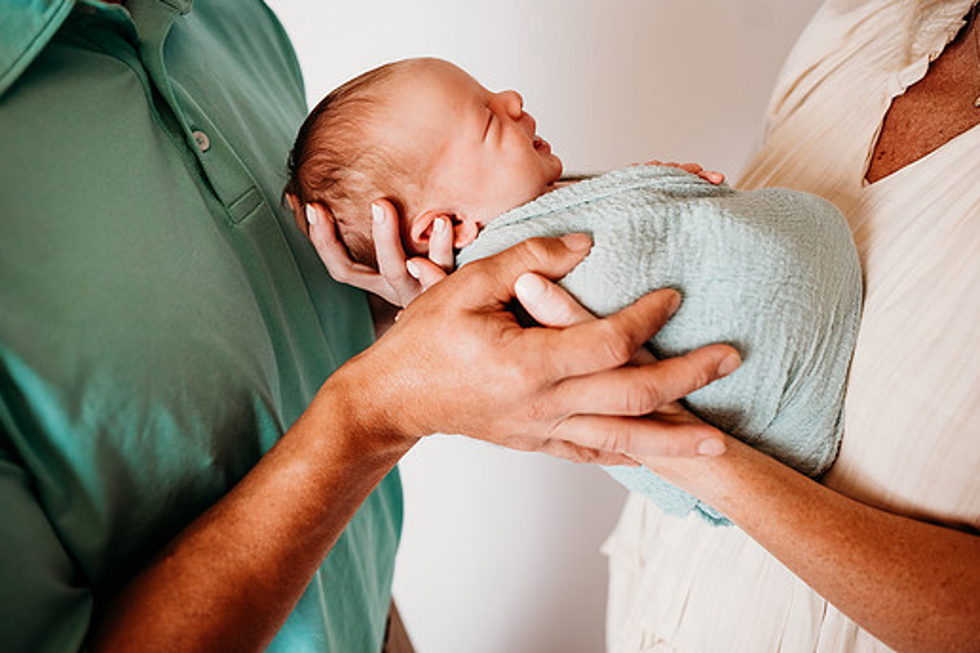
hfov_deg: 67.4
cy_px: 288
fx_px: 735
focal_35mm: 27
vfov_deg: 47.8
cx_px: 499
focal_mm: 24
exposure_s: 1/200
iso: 100
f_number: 2.5
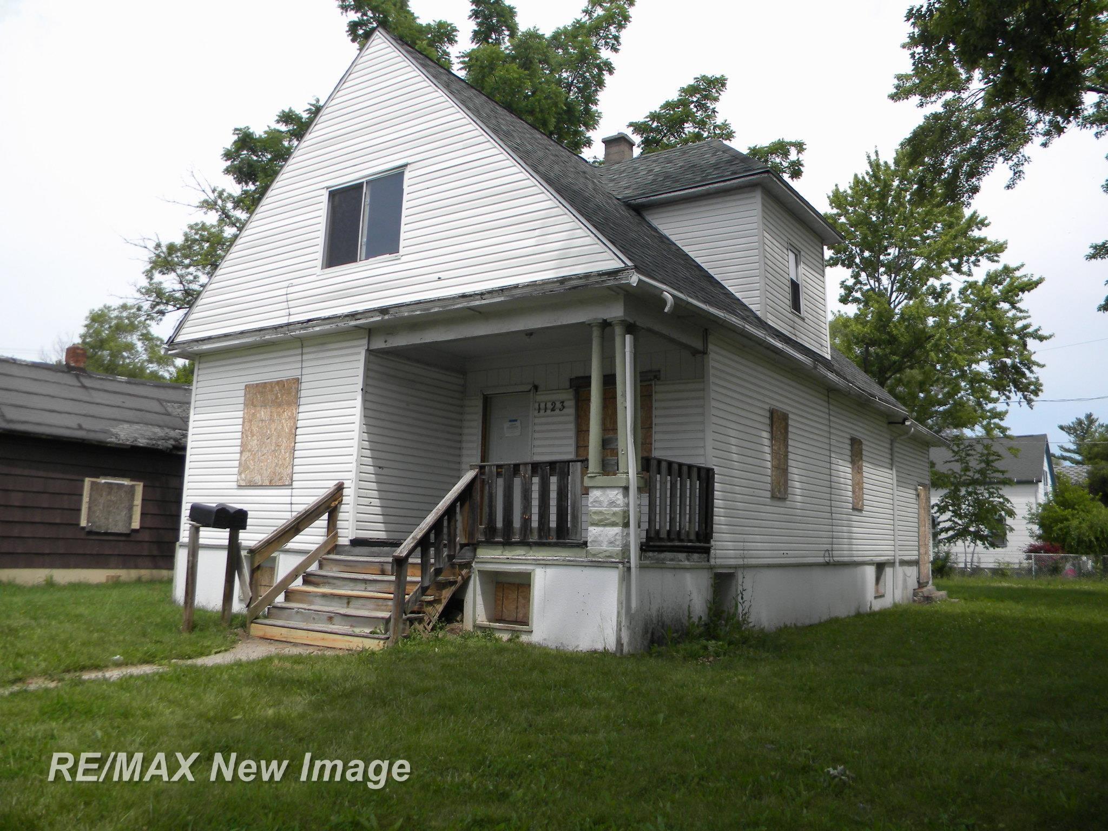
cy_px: 416
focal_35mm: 28
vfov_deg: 49.7
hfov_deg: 63.4
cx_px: 554
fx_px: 896
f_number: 7
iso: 80
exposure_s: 1/237
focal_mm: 5
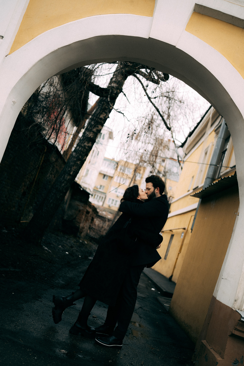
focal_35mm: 35
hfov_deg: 37.9
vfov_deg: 54.4
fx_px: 356
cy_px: 183
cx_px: 122
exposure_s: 1/2500
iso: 320
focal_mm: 35
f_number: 1.4
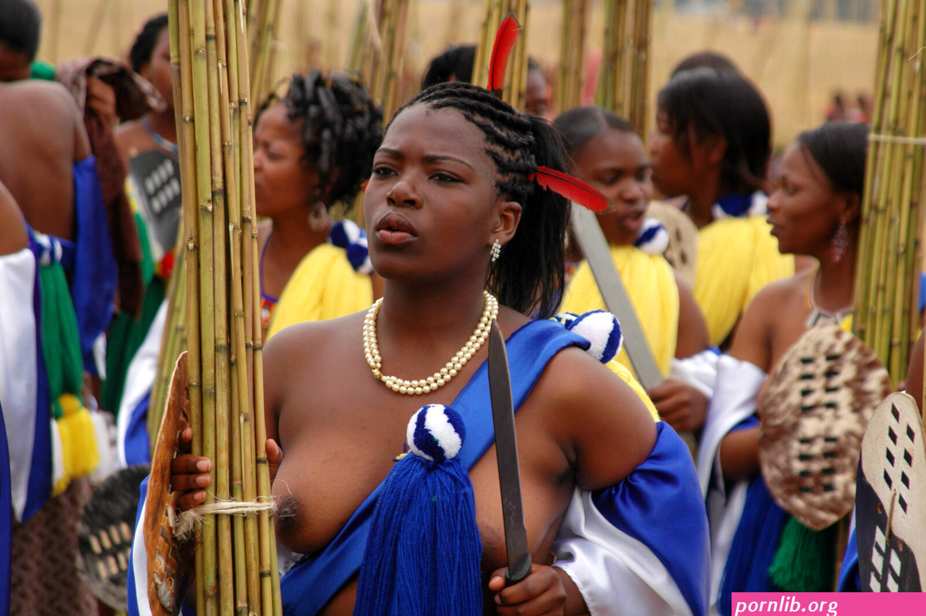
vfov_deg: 7.6
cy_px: 308
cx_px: 463
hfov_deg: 11.4
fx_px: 4626
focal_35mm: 180
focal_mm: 120
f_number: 5.6
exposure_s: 1/320
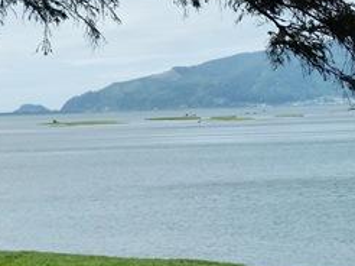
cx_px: 152
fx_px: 1547
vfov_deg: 9.8
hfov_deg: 13.1
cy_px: 71
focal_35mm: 151
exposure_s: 1/1600
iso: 160
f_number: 4
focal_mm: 10.5
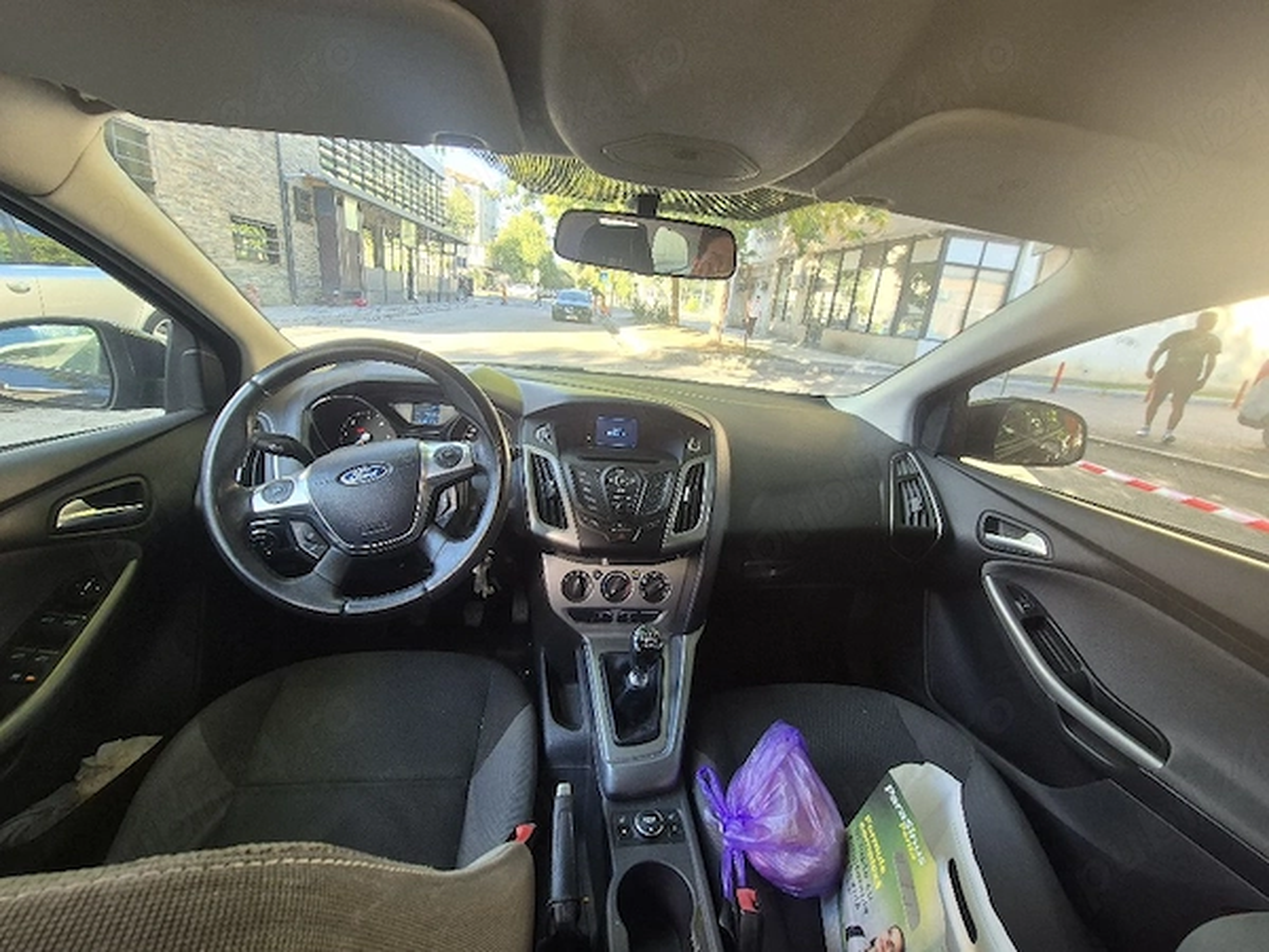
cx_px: 634
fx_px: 477
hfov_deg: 106.2
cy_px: 476
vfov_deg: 89.9
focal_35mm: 13
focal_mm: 2.2
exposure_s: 1/50
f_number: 2.2
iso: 100
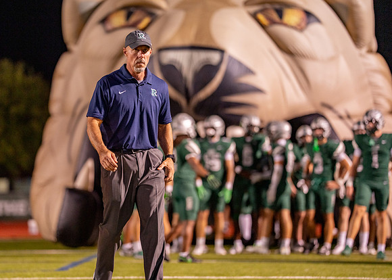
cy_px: 136
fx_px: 1805
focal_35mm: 162
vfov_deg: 8.9
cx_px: 154
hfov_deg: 12.4
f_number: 1.8
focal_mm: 135
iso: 1250
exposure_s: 1/800
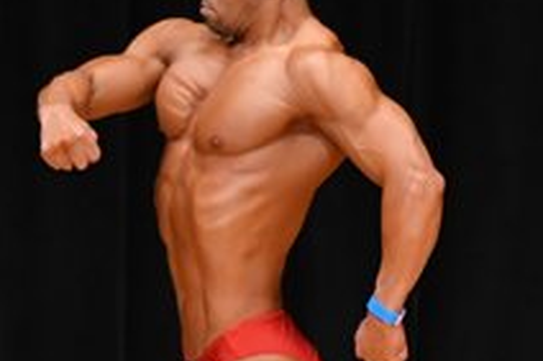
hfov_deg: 2.2
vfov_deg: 1.5
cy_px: 438
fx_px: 14077
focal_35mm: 934
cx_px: 534
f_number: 5.6
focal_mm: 170
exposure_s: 1/400
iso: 3200
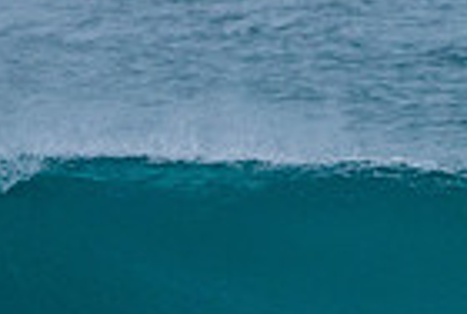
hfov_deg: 0.8
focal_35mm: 2534
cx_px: 462
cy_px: 554
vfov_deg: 0.5
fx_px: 32941
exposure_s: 1/1250
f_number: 5.6
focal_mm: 500
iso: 360
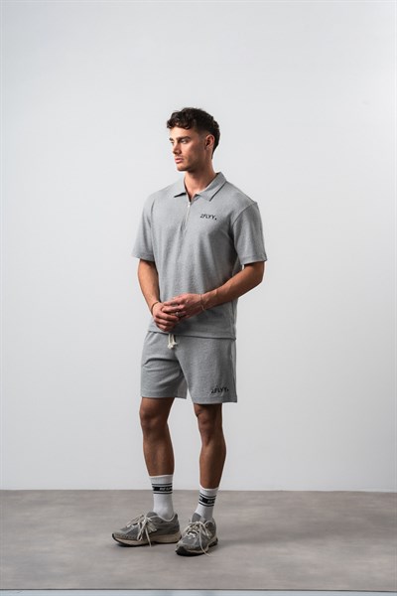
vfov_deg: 28.8
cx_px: 198
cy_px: 298
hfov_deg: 19.5
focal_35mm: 70
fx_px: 1158
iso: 100
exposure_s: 1/125
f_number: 10
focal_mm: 70
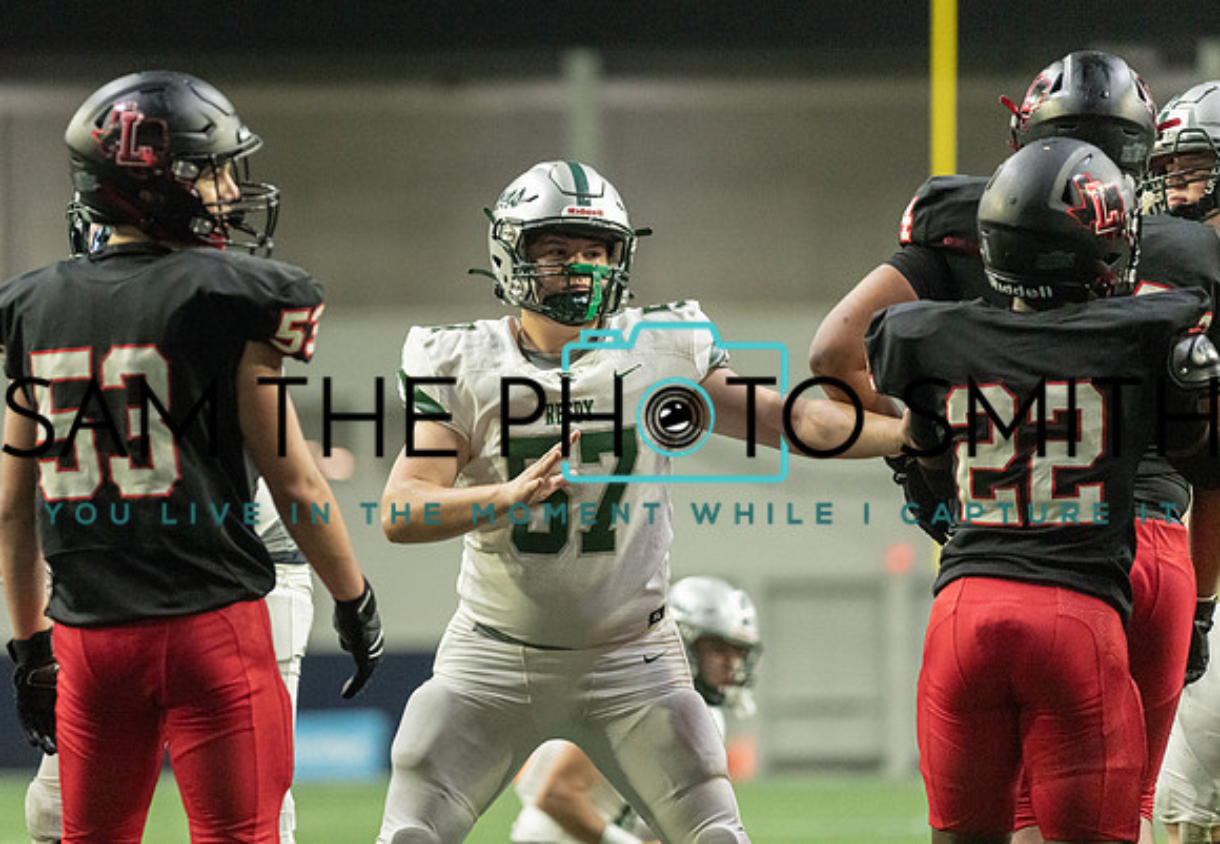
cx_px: 475
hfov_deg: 8.4
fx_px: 8276
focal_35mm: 241
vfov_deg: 5.8
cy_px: 347
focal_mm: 200
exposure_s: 1/1250
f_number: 2.8
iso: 6400
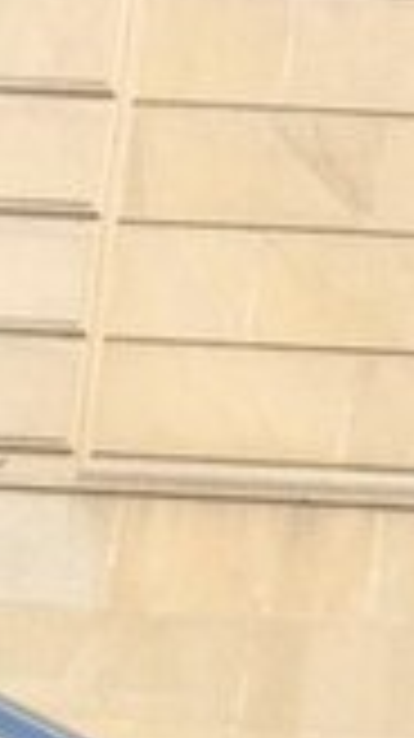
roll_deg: -2.7
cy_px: 934
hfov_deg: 8.1
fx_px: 2484
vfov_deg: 16.1
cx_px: -824
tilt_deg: -7.4
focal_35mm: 127
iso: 32
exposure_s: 1/163
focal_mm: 4.15
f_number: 2.2
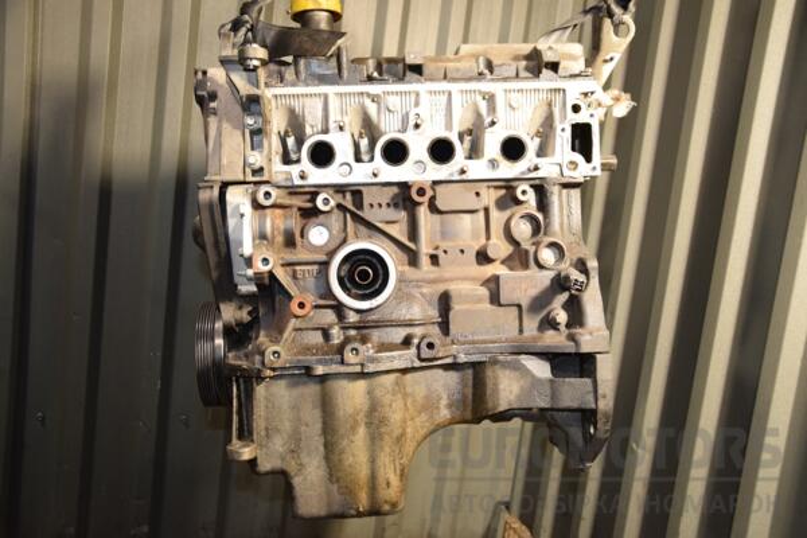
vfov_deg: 36.9
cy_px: 269
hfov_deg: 53.1
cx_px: 404
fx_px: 807
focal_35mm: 36
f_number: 5
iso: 800
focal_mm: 24
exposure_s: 1/60
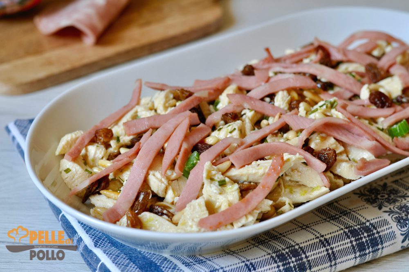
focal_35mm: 75
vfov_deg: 18.1
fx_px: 851
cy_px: 136
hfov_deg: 27.0
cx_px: 204
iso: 100
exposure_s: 1/4
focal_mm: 50
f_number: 4.5
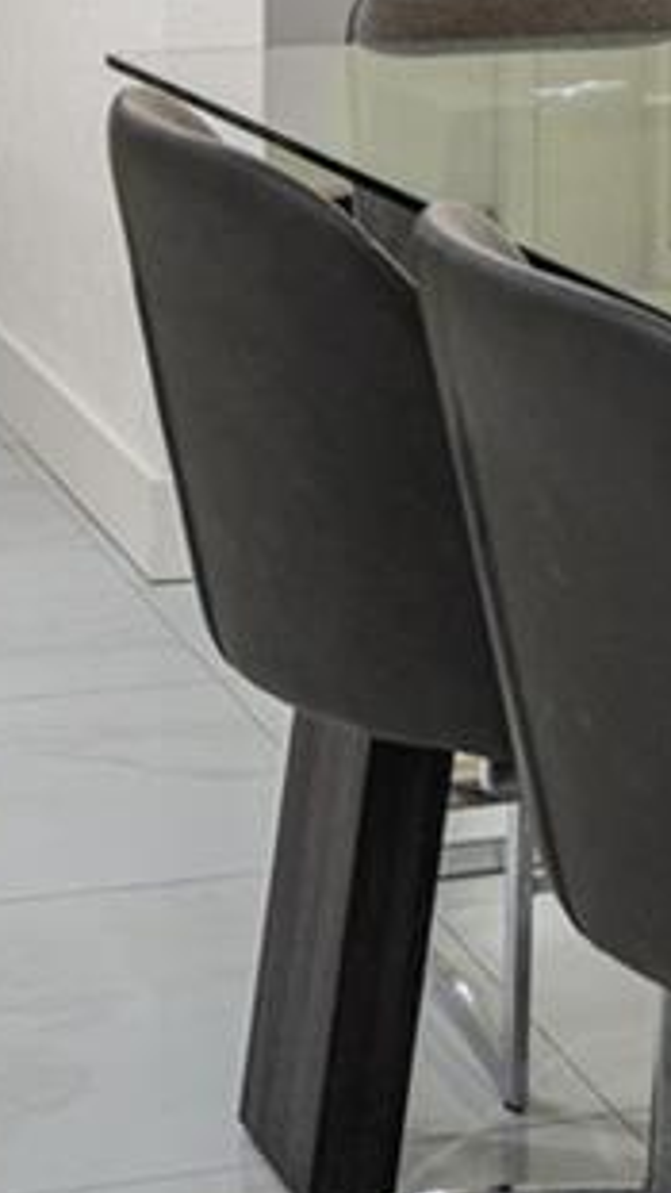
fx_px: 3067
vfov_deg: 20.7
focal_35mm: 97
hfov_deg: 12.5
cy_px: -209
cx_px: 192
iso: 250
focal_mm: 18
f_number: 2.8
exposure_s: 1/60
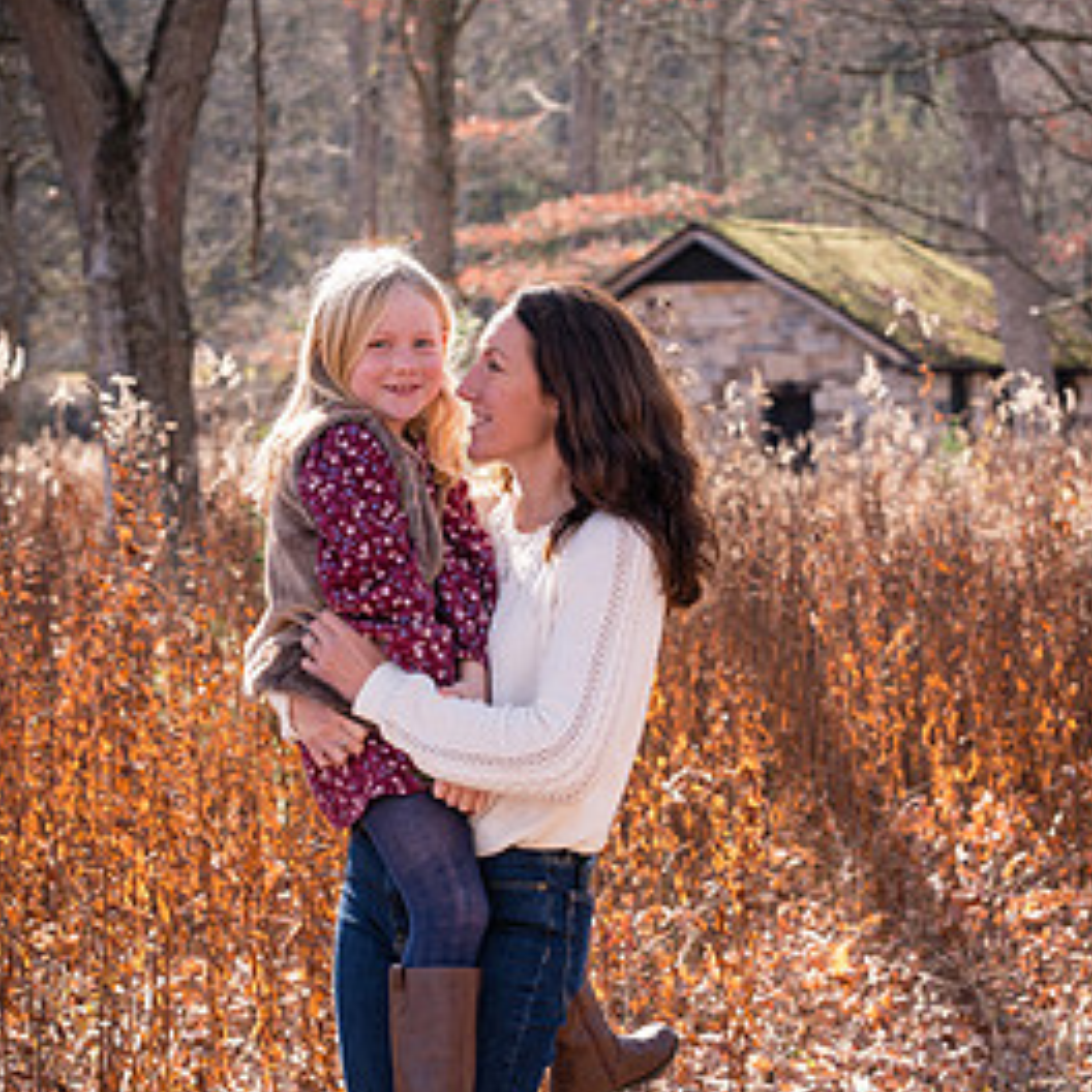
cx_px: 534
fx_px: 4390
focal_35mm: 123
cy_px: 774
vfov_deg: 14.1
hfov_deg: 14.2
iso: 250
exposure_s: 1/250
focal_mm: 85
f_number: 6.3
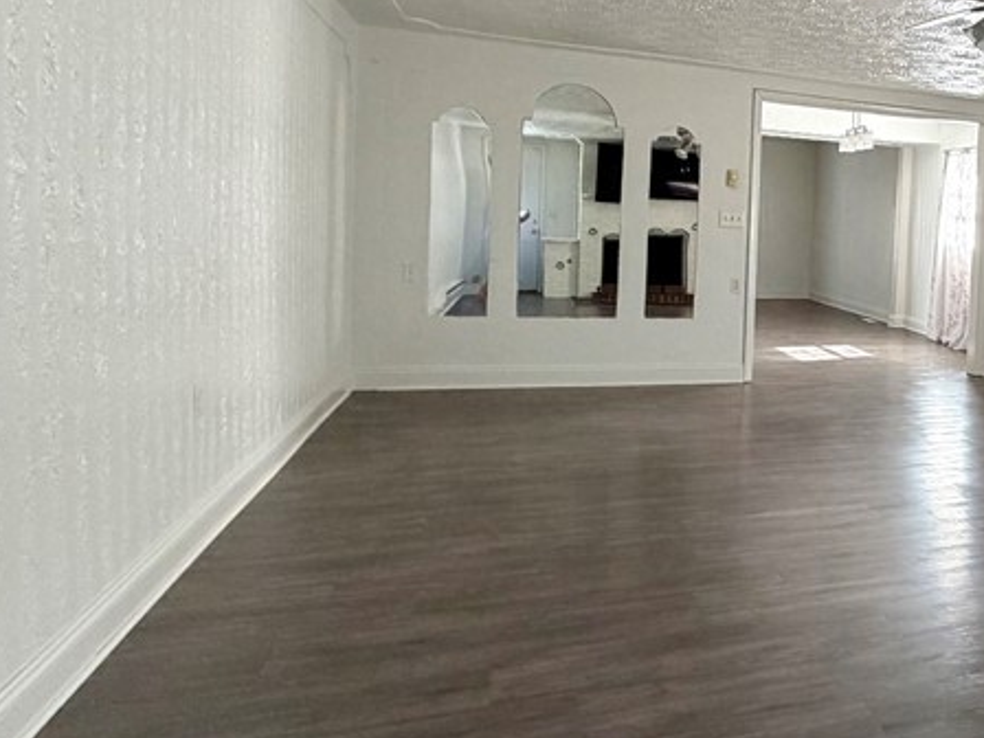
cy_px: 275
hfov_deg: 48.2
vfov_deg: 43.8
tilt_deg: -3.0
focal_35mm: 32
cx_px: 955
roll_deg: -2.6
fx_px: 910
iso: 320
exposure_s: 1/110
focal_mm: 2.22
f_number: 2.2
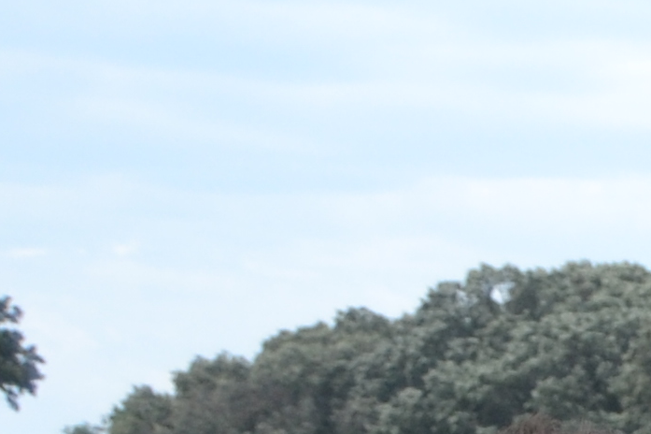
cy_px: 1329
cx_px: 2073
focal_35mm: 258
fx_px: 4663
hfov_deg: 7.0
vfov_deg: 5.0
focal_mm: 26
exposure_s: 1/1000
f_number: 5
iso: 400
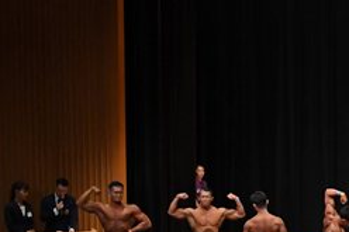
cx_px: 534
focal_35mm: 150
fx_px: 1453
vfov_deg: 9.1
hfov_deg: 12.9
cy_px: 205
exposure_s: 1/400
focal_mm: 32
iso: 4000
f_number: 5.6
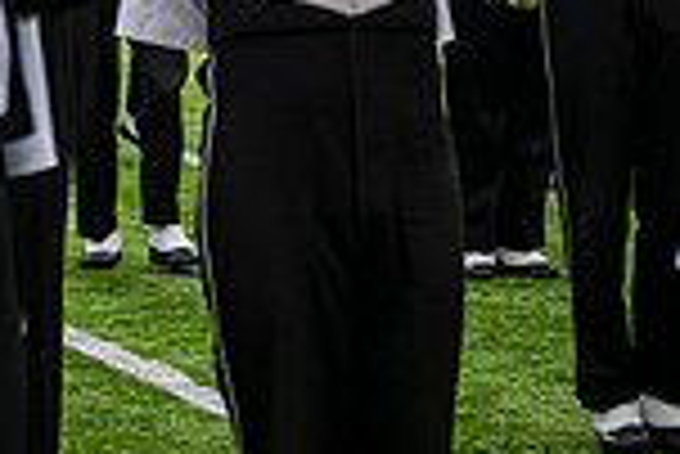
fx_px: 5067
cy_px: -290
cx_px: -621
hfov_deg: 7.4
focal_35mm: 268
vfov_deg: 5.1
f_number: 2.8
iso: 100
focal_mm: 70
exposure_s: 1/500
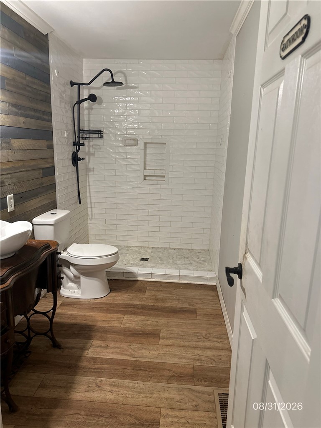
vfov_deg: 71.6
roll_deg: -2.6
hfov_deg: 56.8
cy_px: 214
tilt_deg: -11.9
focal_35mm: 24
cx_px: 160
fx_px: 297
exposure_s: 1/60
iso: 400
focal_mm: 6.86
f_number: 1.78
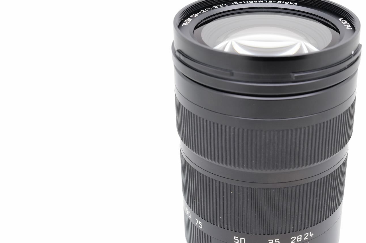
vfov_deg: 20.2
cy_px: 158
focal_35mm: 67
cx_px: 256
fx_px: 680
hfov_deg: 29.8
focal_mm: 43
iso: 800
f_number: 9
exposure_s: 1/60
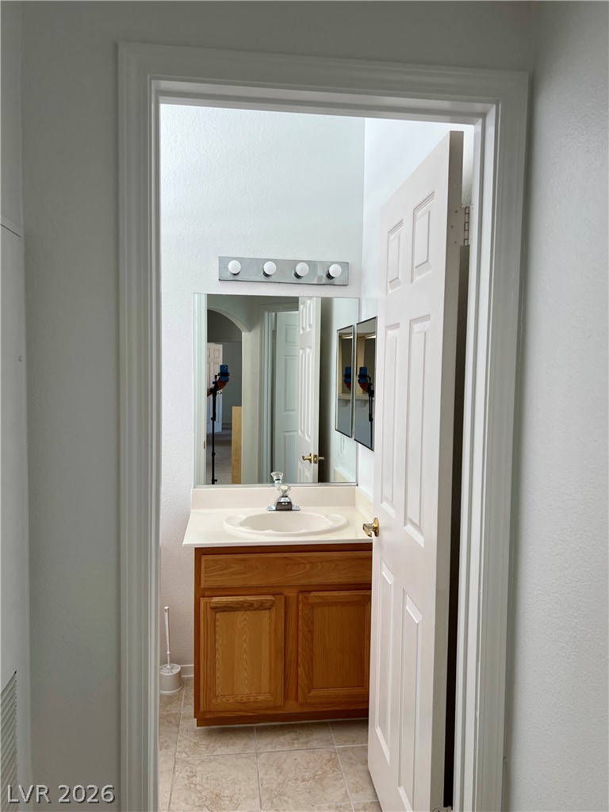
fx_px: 610
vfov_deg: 67.3
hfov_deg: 53.1
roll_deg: -1.6
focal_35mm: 26
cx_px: 304
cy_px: 406
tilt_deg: -4.1
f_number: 1.5
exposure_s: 1/120
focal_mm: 5.7
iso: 50
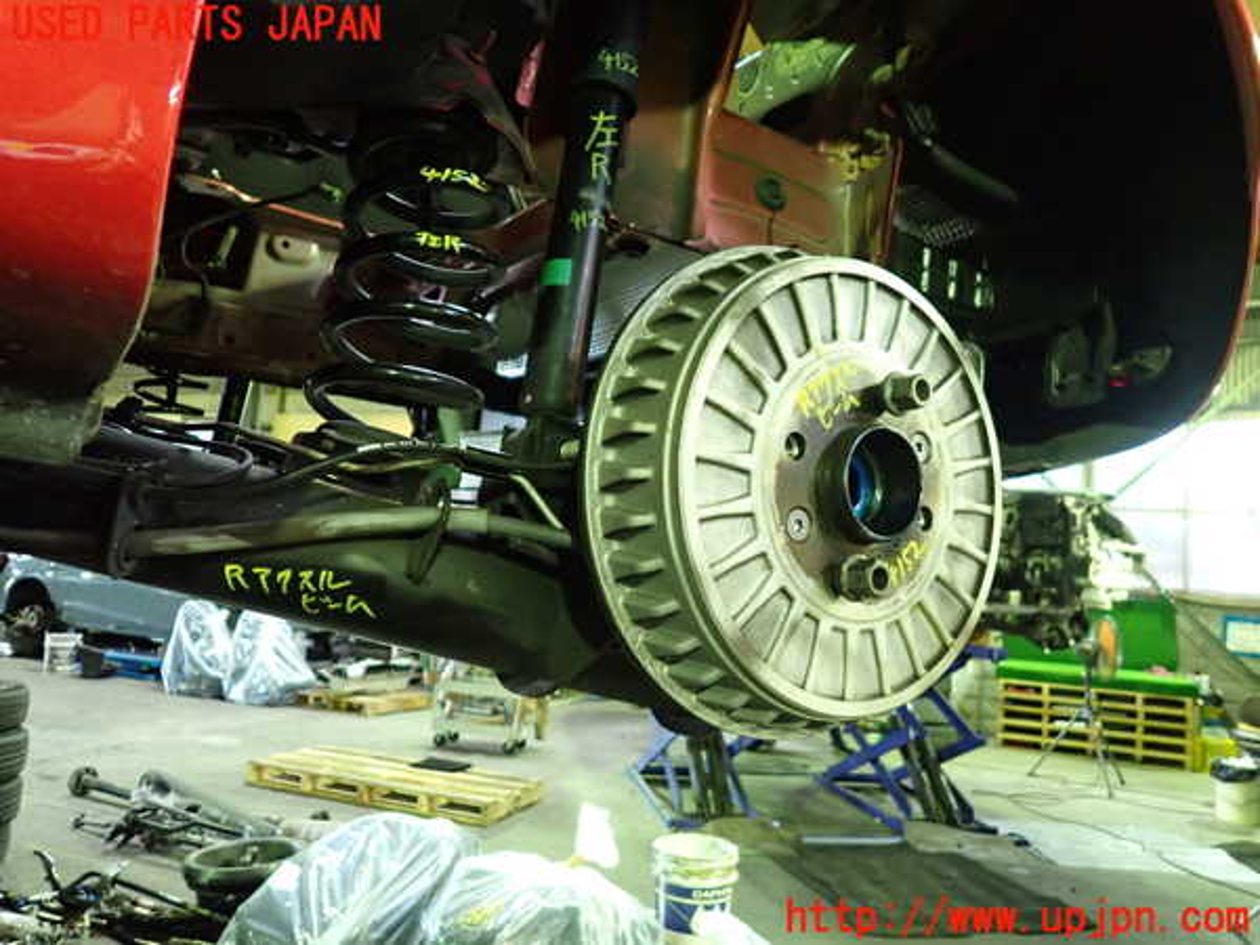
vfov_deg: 54.9
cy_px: 472
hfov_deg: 69.4
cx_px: 630
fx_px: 910
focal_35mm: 25
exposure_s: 1/25
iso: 800
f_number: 2
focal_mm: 4.5
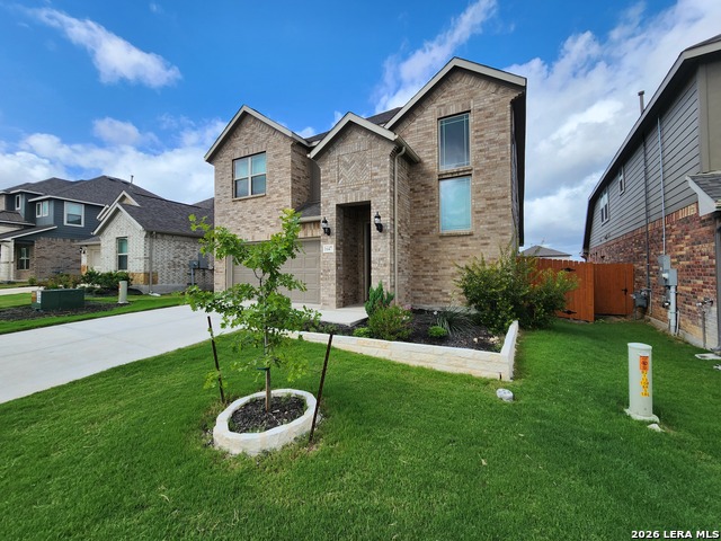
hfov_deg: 106.2
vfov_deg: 89.9
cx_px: 360
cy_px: 270
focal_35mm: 13
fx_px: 271
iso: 50
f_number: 2.2
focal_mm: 2.2
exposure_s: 1/1425
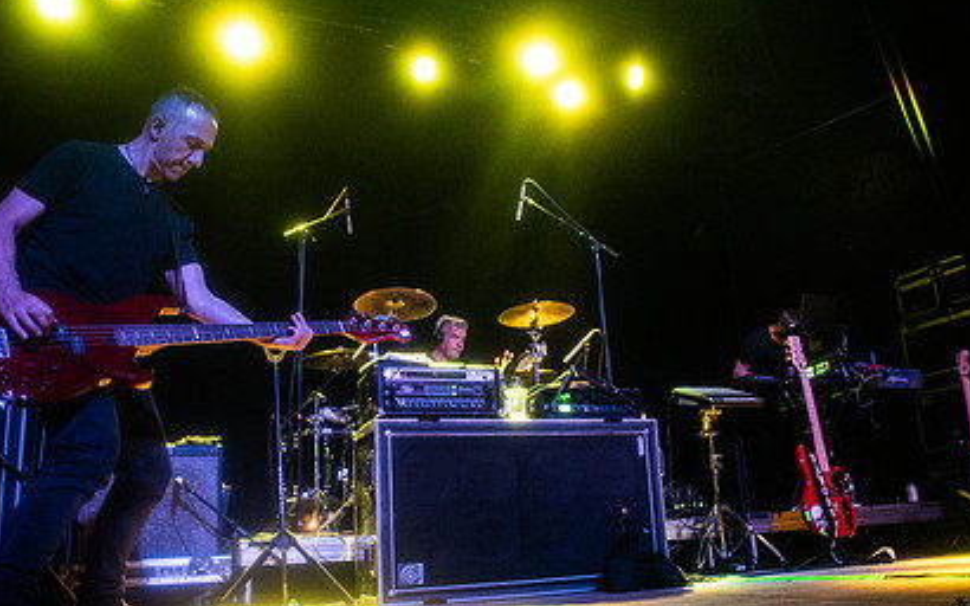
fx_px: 846
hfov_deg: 59.5
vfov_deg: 39.4
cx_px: 535
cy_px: 324
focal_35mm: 32
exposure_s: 1/400
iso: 3200
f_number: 3.2
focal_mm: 20
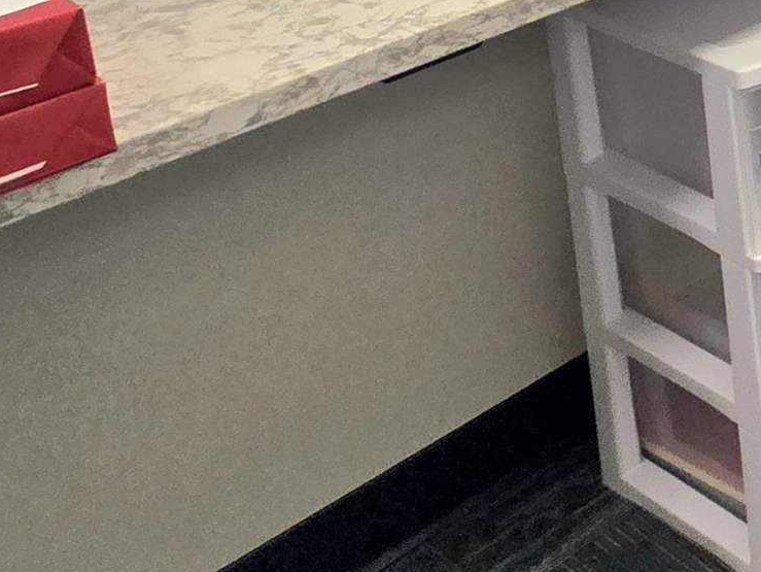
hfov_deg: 19.2
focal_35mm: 54
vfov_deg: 20.6
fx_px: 1188
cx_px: 1534
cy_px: -406
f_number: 2.2
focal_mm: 2.2
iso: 64
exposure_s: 1/120
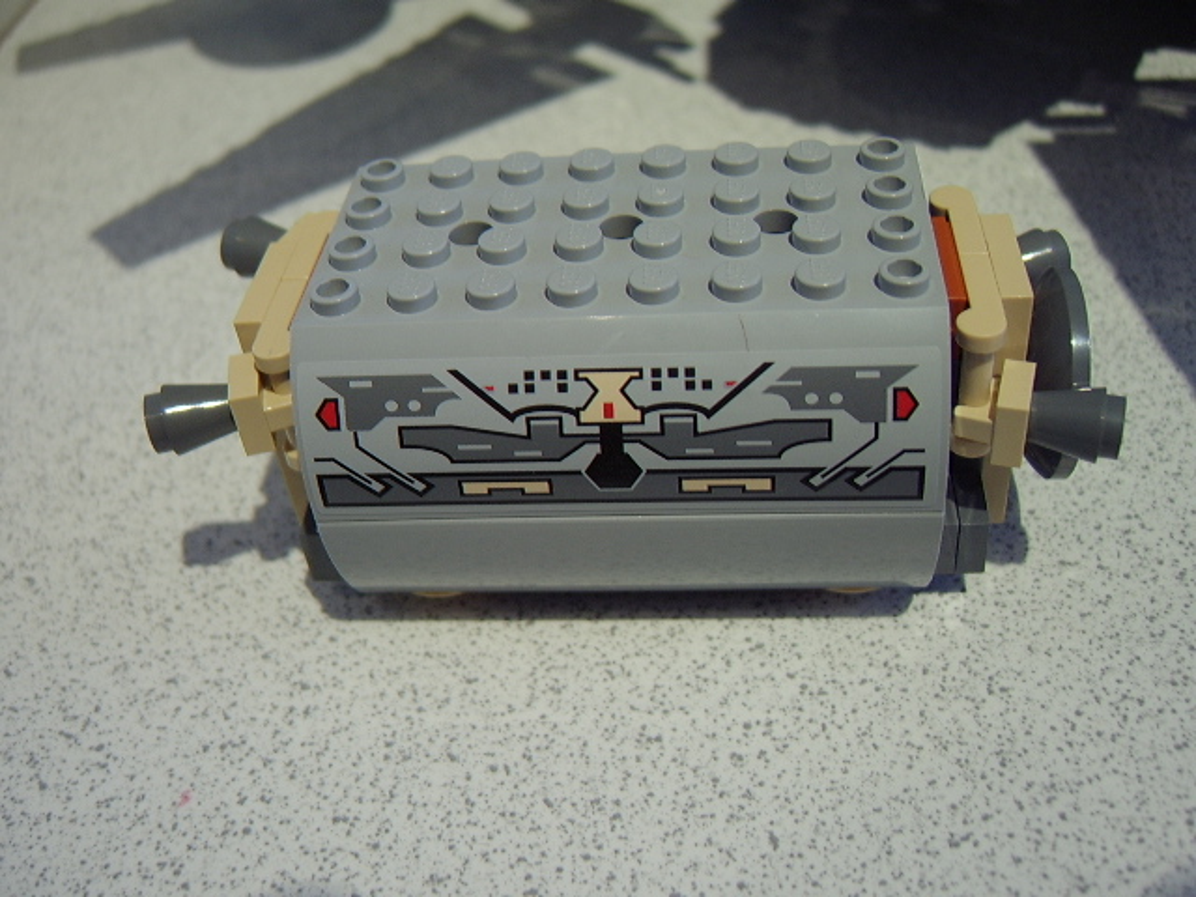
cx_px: 598
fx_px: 1071
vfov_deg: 45.4
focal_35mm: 31
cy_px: 448
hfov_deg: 58.4
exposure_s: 1/19
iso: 100
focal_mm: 8.13
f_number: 2.7
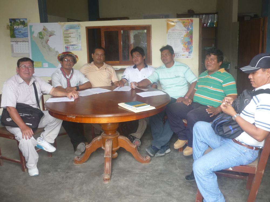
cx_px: 135
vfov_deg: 42.9
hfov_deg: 55.4
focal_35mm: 33
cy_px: 101
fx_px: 257
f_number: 2.8
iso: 125
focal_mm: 5.5
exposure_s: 1/30
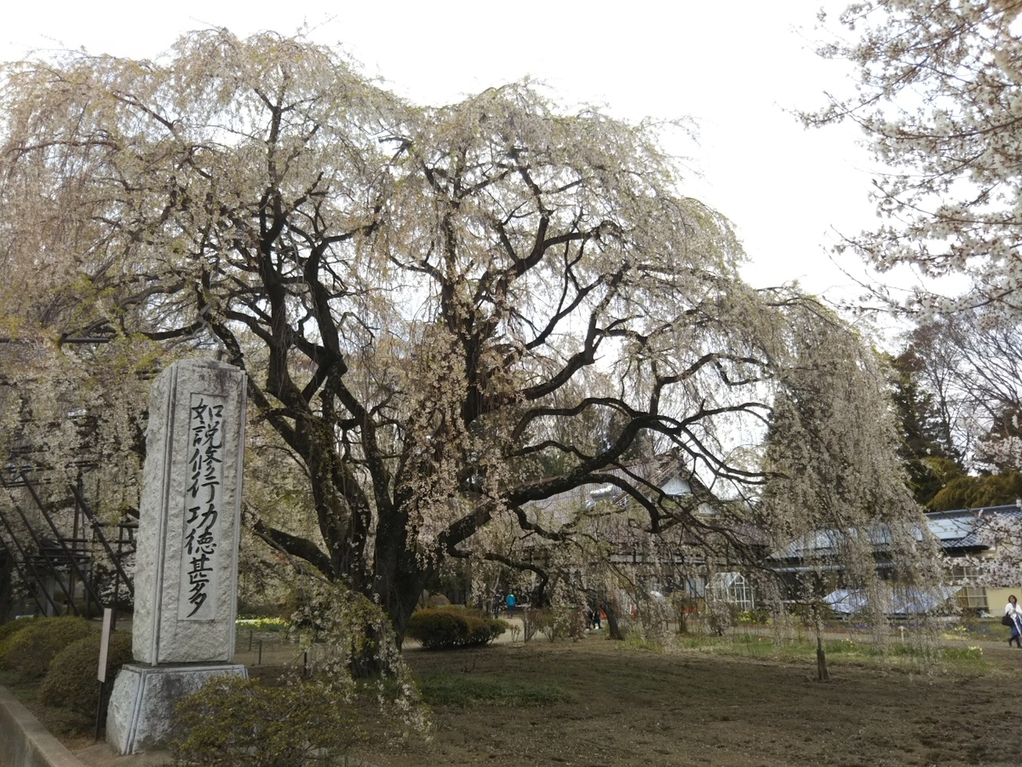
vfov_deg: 46.8
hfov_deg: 60.0
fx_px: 886
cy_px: 384
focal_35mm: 30
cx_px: 511
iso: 25
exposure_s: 1/418
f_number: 2.2
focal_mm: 4
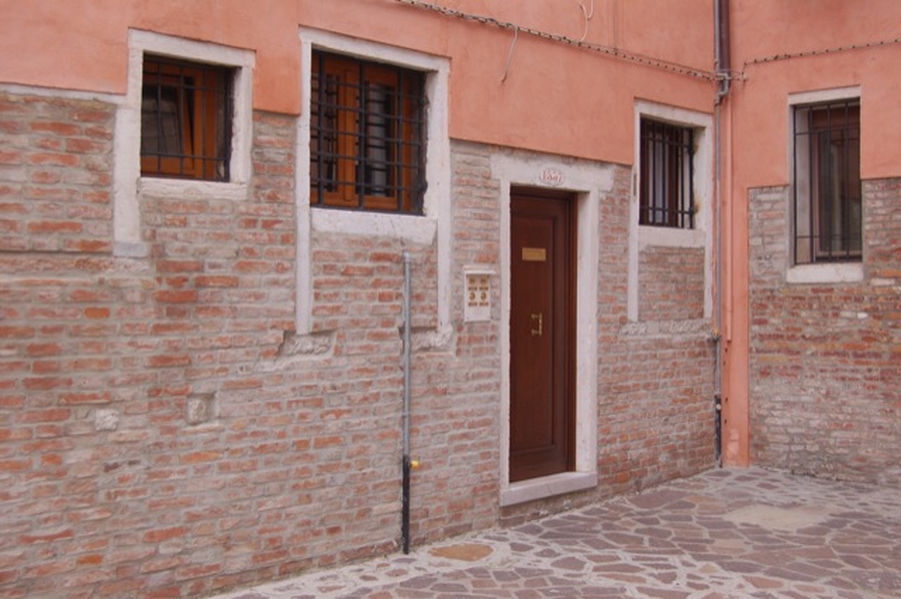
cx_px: 450
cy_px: 300
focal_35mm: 46
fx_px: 1162
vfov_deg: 28.9
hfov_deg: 42.4
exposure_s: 1/100
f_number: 5
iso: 400
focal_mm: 31
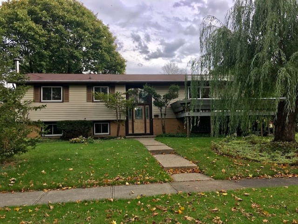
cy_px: 112
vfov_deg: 48.2
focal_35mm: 29
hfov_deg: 61.7
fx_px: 250
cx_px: 149
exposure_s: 1/506
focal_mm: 4.15
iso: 25
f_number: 2.2
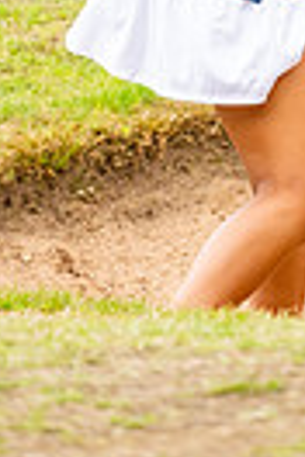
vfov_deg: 2.0
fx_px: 12974
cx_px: 464
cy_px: -260
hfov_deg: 1.3
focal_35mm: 1021
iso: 800
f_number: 4
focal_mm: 300
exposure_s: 1/2500
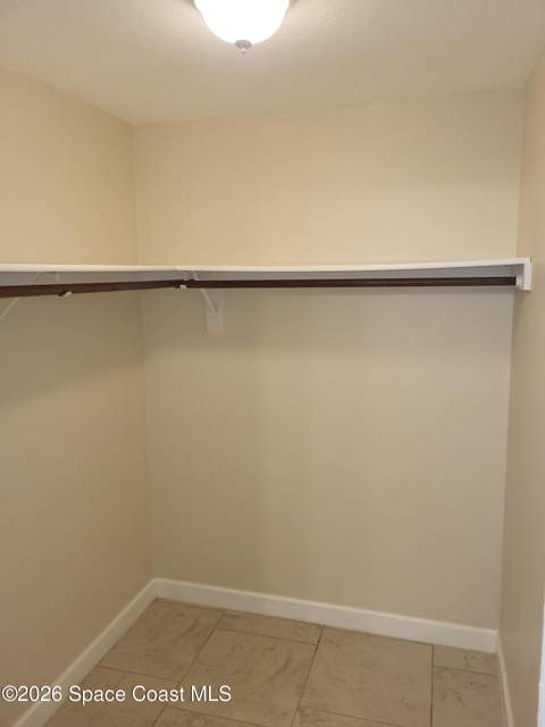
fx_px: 546
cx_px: 272
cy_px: 364
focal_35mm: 26
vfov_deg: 67.3
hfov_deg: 53.1
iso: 100
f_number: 1.8
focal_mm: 5.4
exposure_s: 1/60
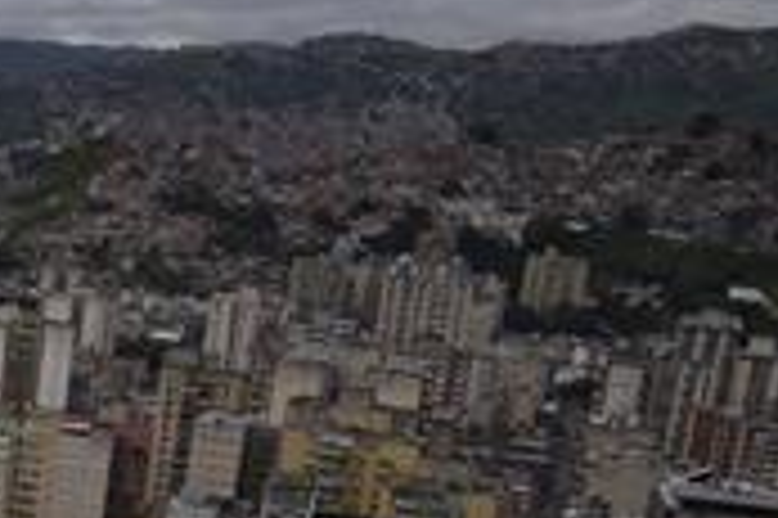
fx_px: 1943
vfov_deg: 14.7
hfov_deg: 18.3
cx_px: -589
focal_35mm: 90
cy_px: 615
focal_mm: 24
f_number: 2.8
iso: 100
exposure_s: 1/2000
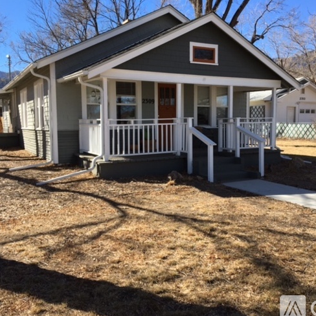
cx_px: 169
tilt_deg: -7.3
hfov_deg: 47.2
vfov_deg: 47.2
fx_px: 361
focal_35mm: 35
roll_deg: +0.5
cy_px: 159
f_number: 2.2
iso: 25
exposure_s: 1/761
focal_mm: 4.15
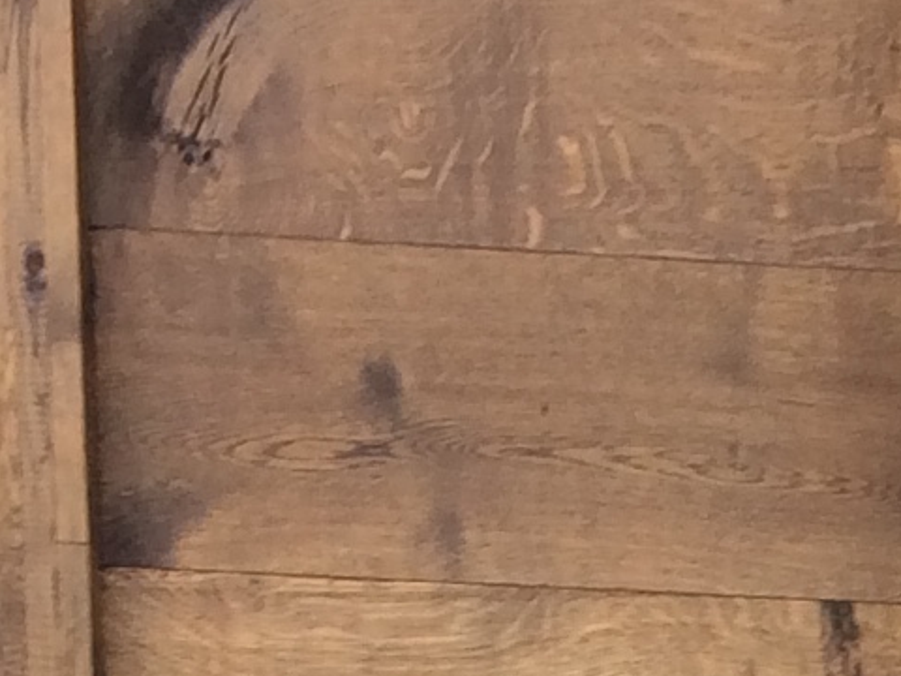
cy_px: 1921
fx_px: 5128
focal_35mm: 197
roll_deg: -0.3
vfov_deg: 6.9
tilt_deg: -16.1
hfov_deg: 9.4
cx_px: 1783
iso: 40
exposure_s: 1/120
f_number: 2.2
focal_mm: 4.15
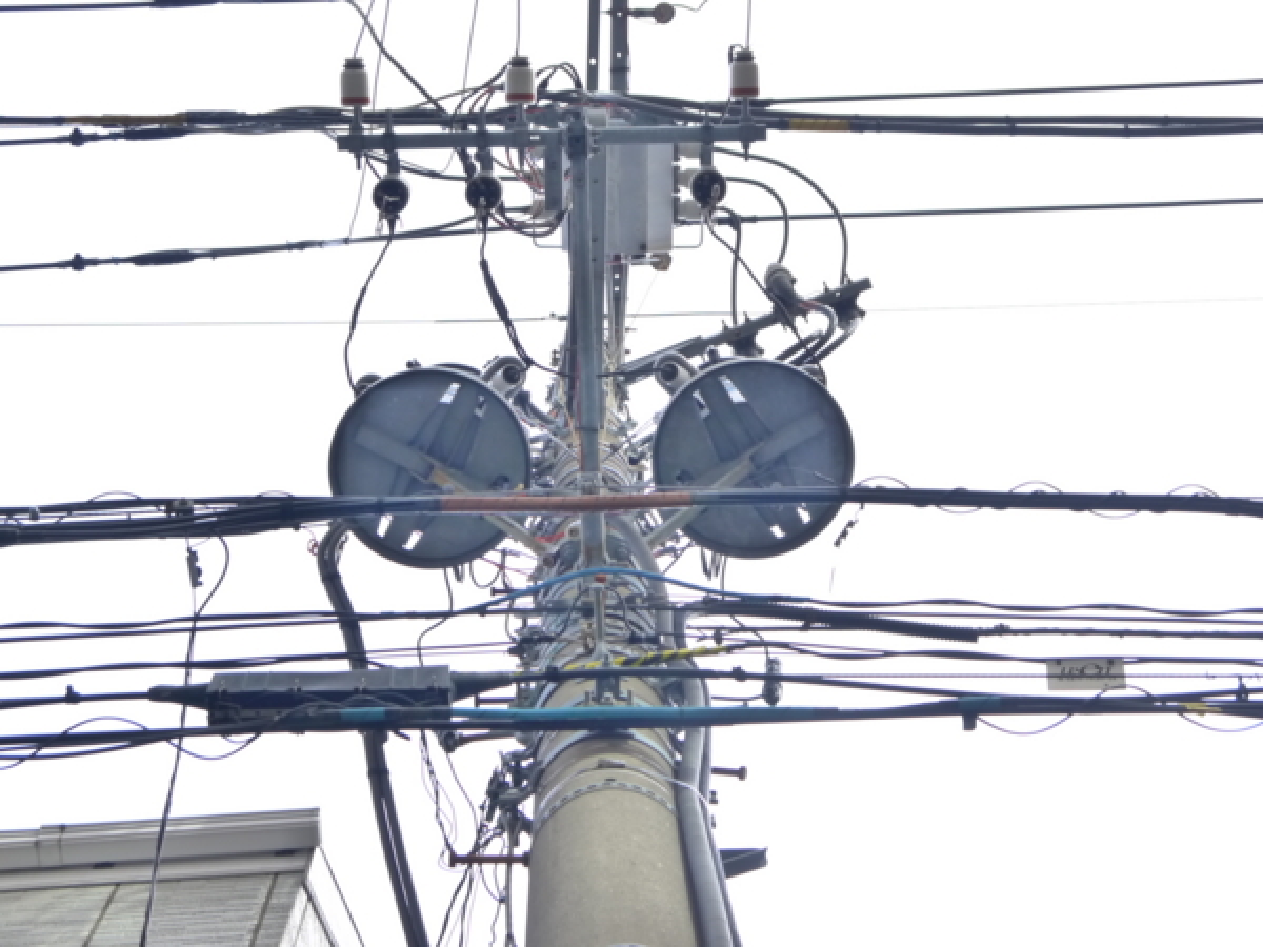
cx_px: 632
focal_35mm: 62
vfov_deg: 23.7
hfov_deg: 31.2
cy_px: 474
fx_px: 2262
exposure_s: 1/125
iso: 640
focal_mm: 31
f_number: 6.3
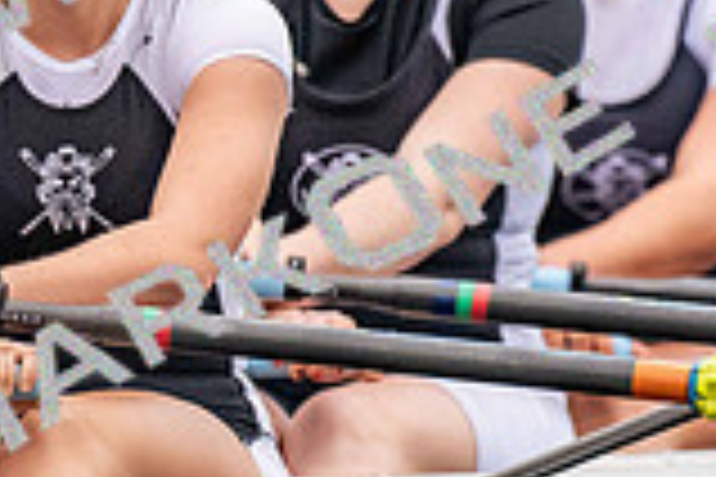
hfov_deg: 0.9
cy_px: 47
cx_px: 500
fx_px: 43653
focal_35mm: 2195
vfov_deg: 0.6
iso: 4000
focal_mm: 600
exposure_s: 1/2500
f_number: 4
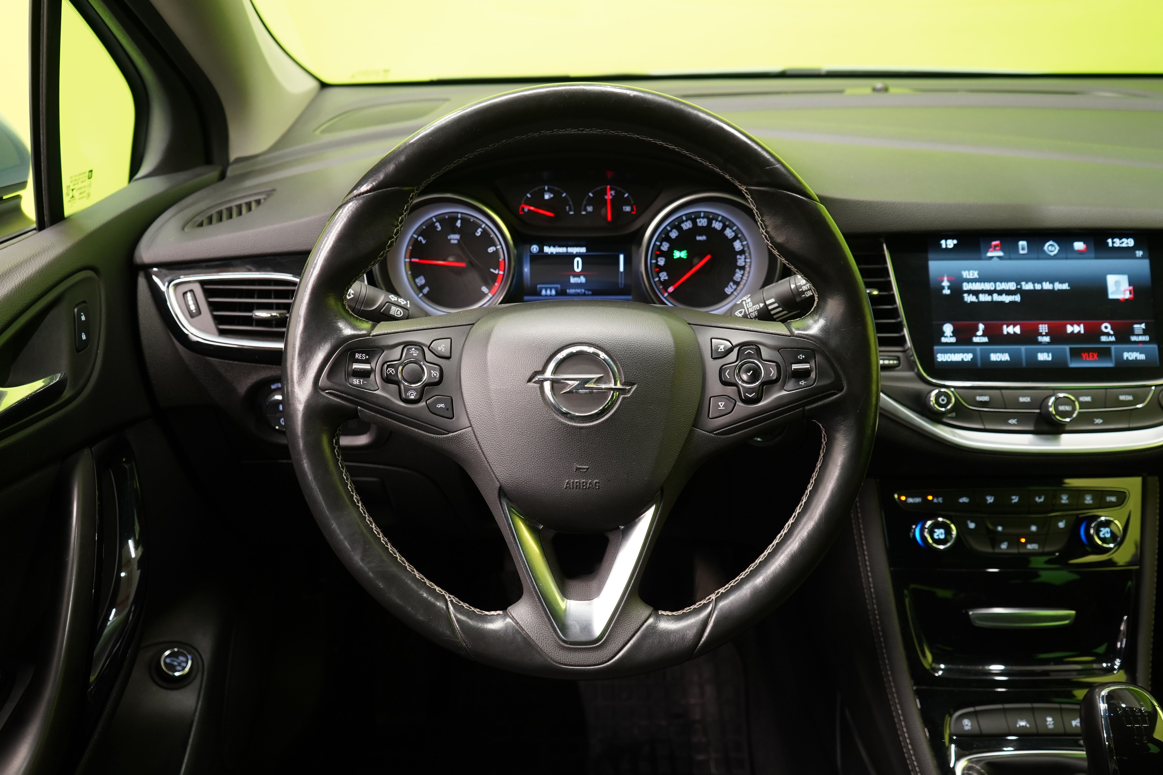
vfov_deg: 43.6
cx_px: 582
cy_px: 388
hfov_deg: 61.9
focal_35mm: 30
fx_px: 969
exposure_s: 1/20
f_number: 5
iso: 1250
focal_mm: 30
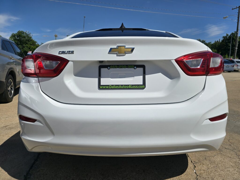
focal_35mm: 23
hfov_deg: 73.9
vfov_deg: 58.9
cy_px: 90
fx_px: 159
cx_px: 120
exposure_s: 1/2016
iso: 12
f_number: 1.7
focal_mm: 6.3
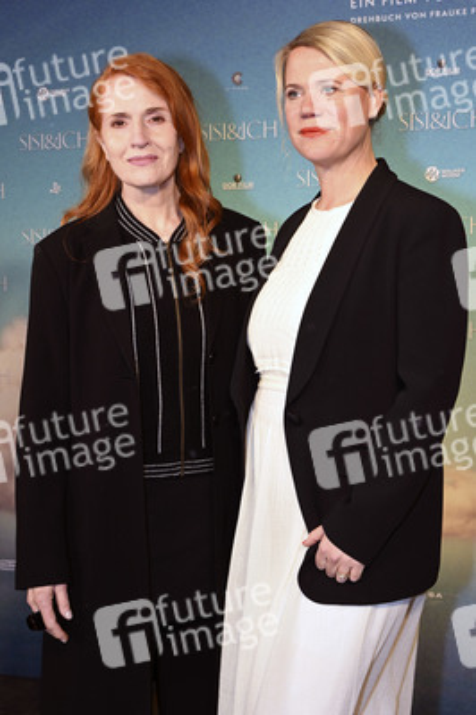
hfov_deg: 31.8
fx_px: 834
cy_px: 358
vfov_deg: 46.4
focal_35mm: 42
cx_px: 238
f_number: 5
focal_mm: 42
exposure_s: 1/125
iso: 1000
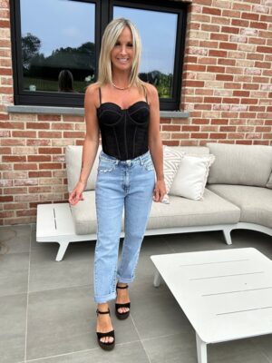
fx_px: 314
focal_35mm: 30
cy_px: 182
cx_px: 136
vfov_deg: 60.0
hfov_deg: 46.8
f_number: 1.9
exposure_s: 1/643
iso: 25
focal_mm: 2.69
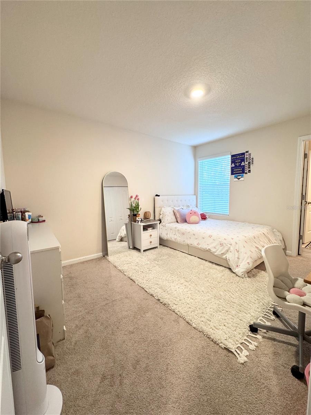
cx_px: 156
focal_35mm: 14
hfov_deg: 85.7
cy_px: 208
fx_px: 168
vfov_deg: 102.1
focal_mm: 2.22
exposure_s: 1/60
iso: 200
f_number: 2.2
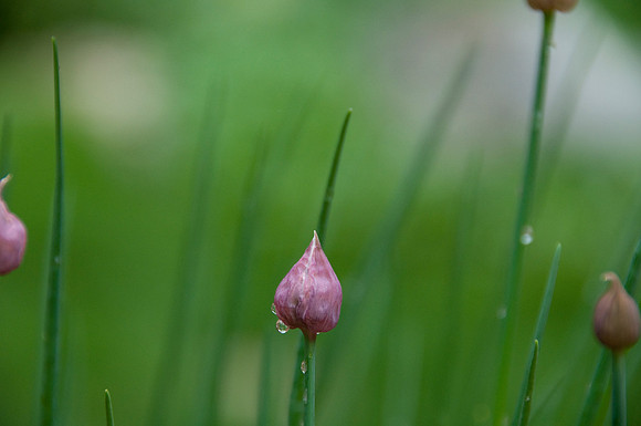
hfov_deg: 9.2
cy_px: 213
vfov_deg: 6.1
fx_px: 4001
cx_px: 320
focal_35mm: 225
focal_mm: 150
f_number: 5.6
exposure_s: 1/500
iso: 560
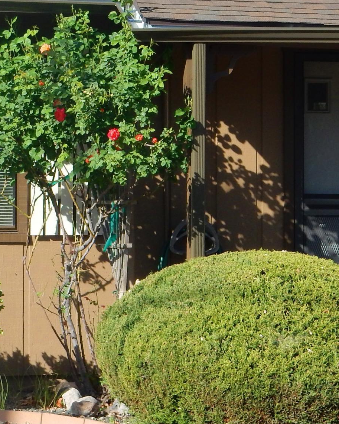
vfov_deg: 12.5
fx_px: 1931
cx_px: 185
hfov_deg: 10.0
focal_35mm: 154
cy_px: 90
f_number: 4.5
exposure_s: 1/640
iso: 125
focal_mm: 10.7
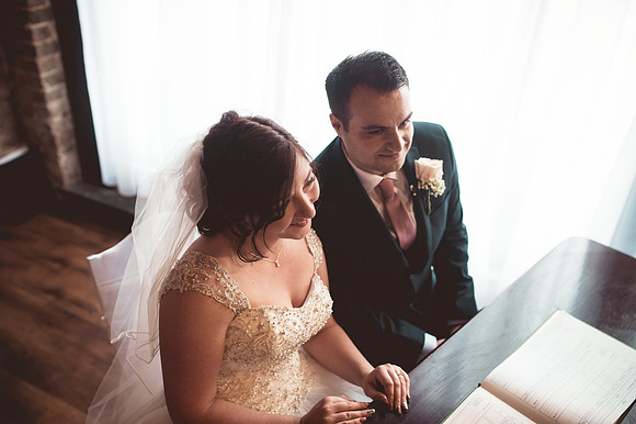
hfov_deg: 54.5
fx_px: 618
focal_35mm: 35
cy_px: 212
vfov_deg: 37.8
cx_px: 318
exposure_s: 1/125
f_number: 2.5
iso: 400
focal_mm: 35
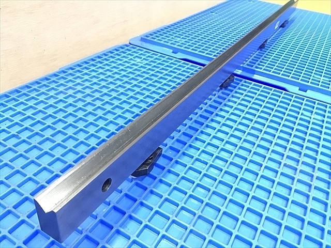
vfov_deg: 48.2
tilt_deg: -35.3
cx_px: 166
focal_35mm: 29
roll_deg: -5.1
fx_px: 277
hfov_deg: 61.7
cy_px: 124
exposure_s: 1/15
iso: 200
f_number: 2.2
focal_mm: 4.15
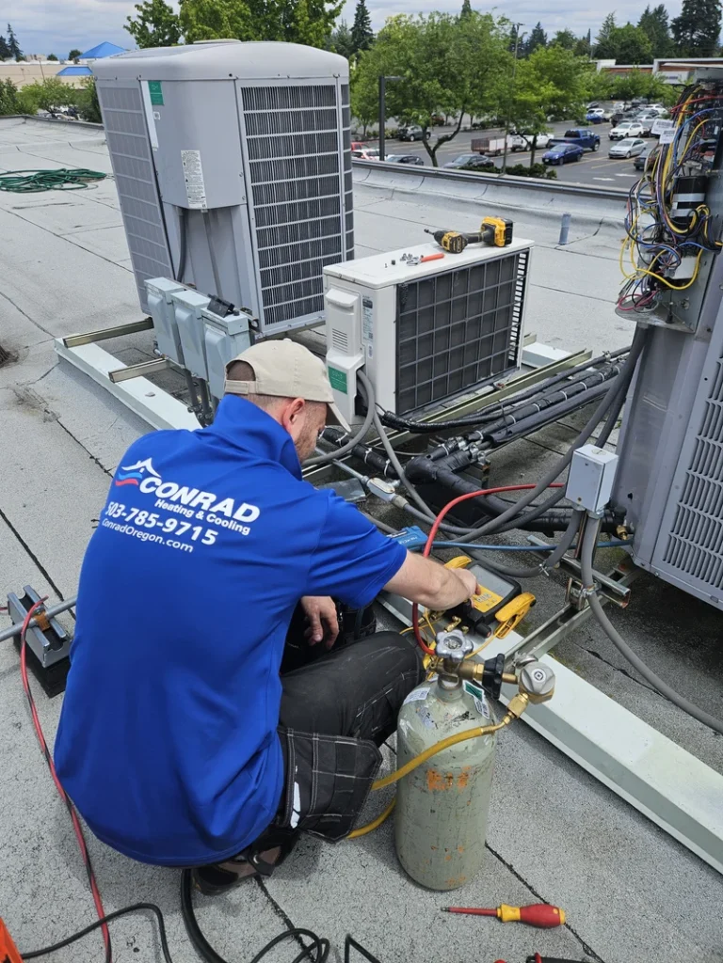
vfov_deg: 73.9
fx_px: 641
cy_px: 482
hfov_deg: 58.9
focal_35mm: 23
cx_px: 362
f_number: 1.8
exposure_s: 1/2094
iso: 25
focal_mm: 5.4
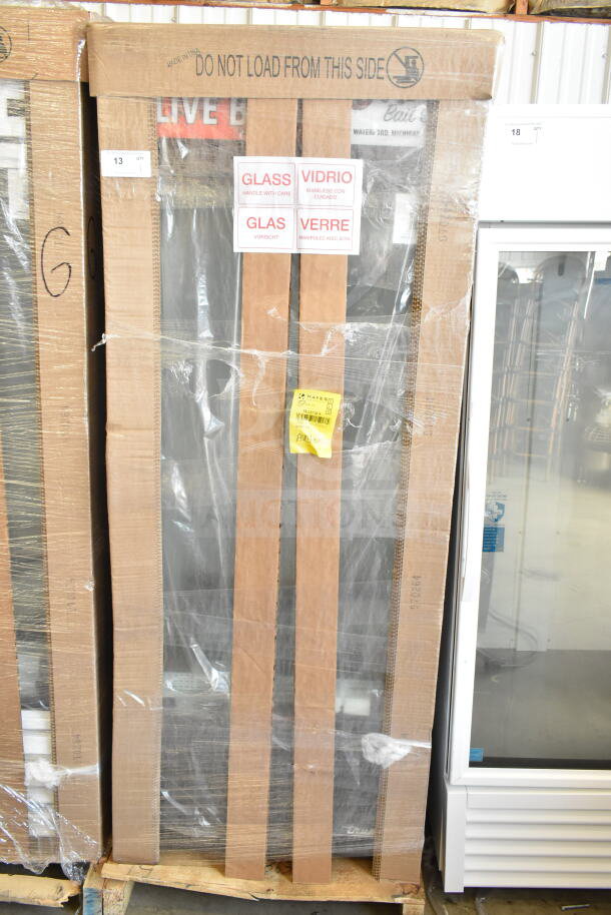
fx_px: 763
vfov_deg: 61.9
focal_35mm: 30
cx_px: 306
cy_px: 458
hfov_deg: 43.6
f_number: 5.6
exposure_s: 1/125
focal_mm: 20
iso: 1600
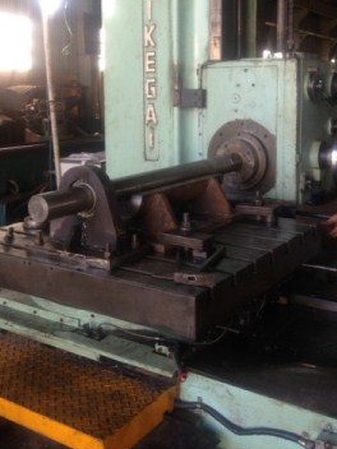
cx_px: 189
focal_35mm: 45
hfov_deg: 32.1
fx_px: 584
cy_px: 149
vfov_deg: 41.5
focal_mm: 4.13
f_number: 2.4
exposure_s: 1/60
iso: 64
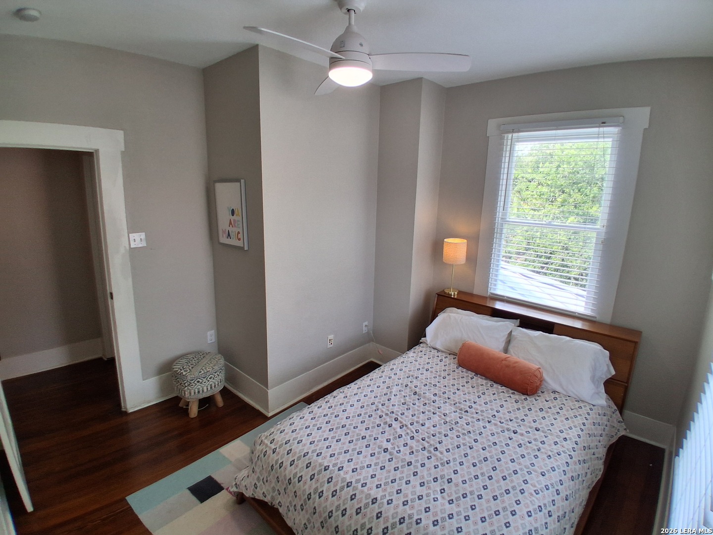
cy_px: 268
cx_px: 356
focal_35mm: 17
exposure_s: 1/133
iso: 50
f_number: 2.2
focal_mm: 1.4
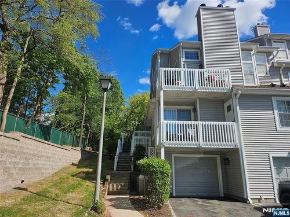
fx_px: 201
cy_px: 108
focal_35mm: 24
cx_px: 145
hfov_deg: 71.6
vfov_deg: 56.8
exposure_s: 1/4505
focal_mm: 5
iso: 50
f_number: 1.8
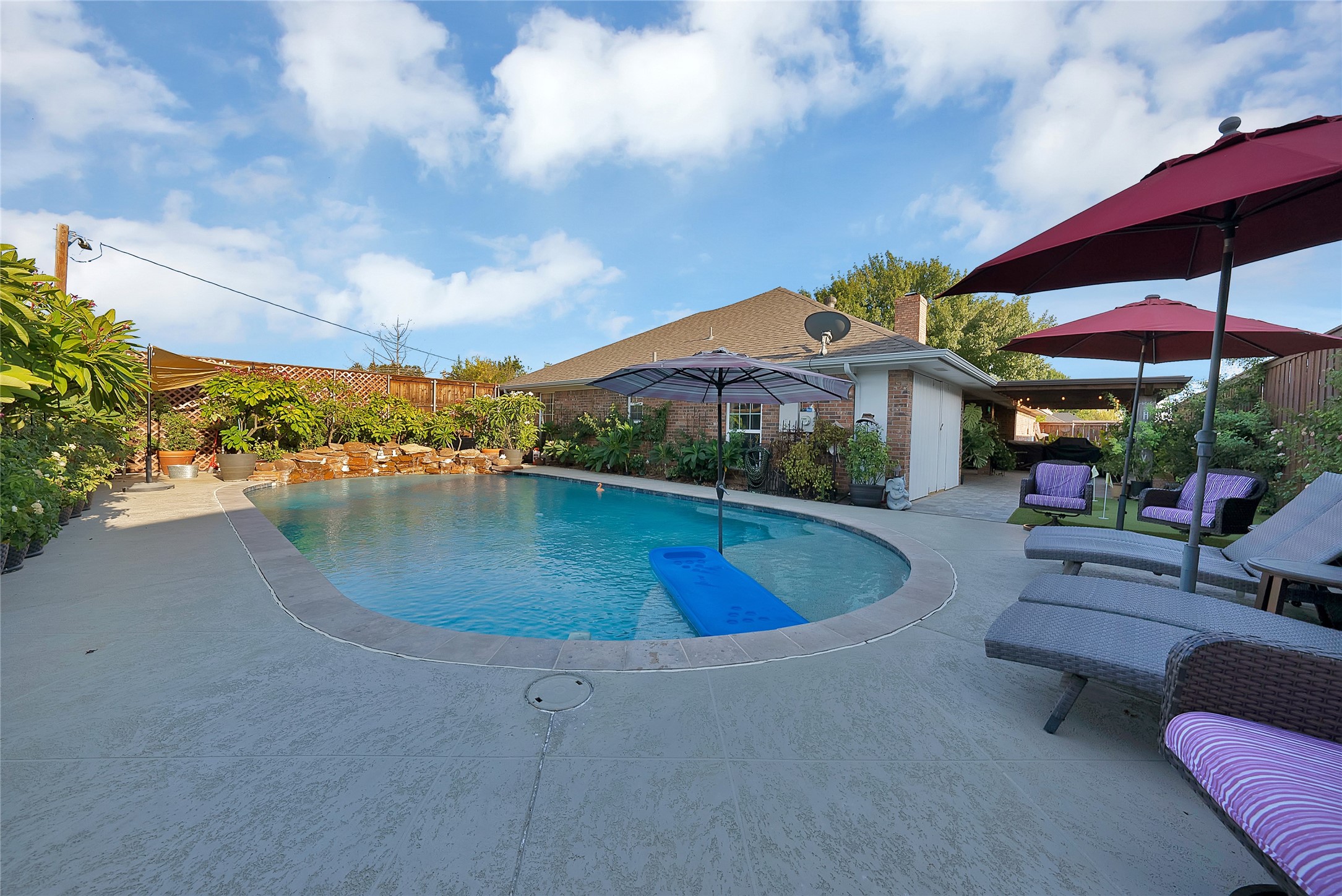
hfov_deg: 112.6
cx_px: 671
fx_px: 448
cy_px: 448
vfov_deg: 90.1
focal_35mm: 12
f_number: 9
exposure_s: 1/160
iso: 640
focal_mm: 12
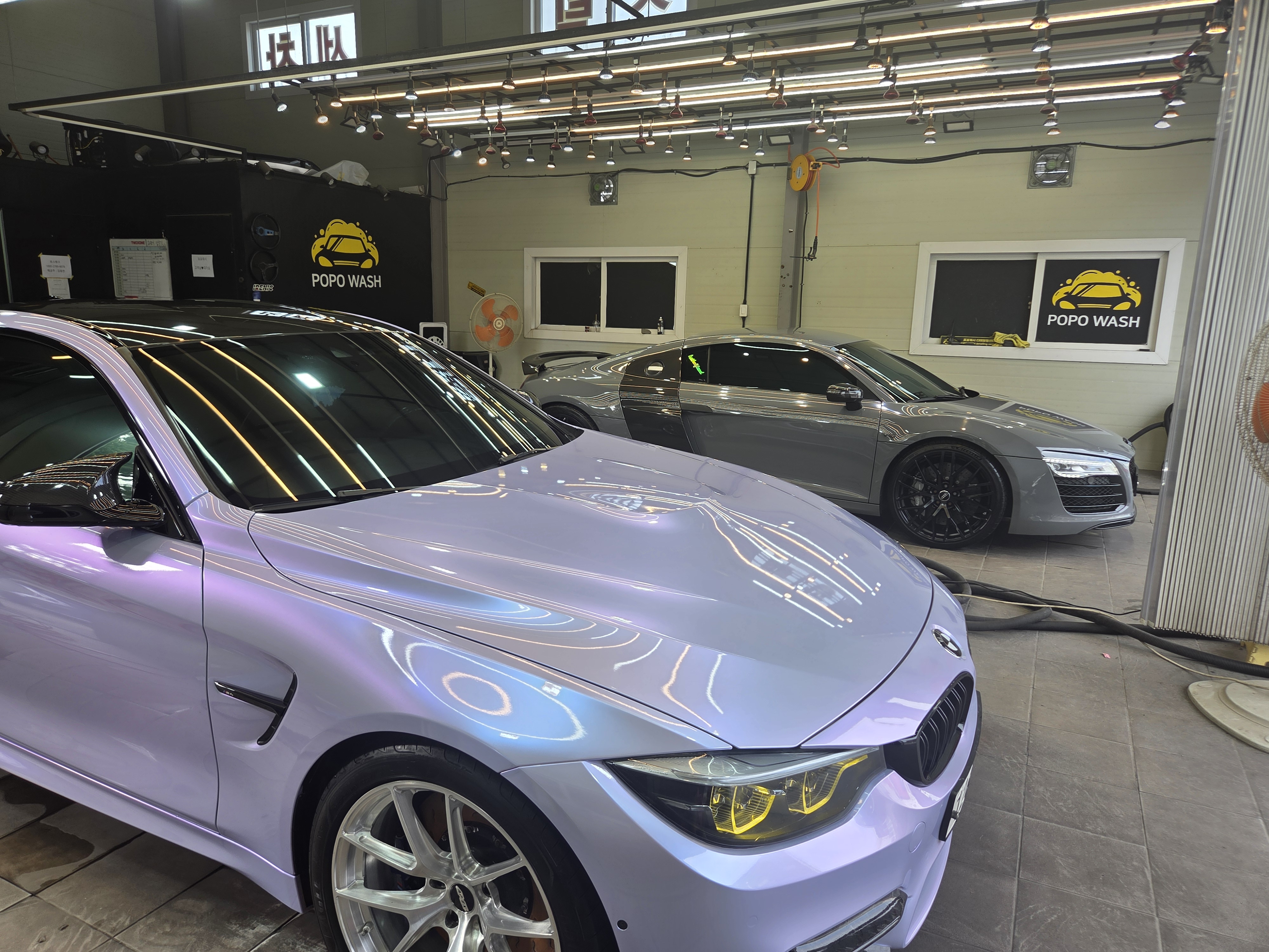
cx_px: 634
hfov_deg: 73.9
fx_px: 843
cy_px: 476
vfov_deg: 58.9
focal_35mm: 23
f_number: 1.8
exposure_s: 1/131
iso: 25
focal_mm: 5.4
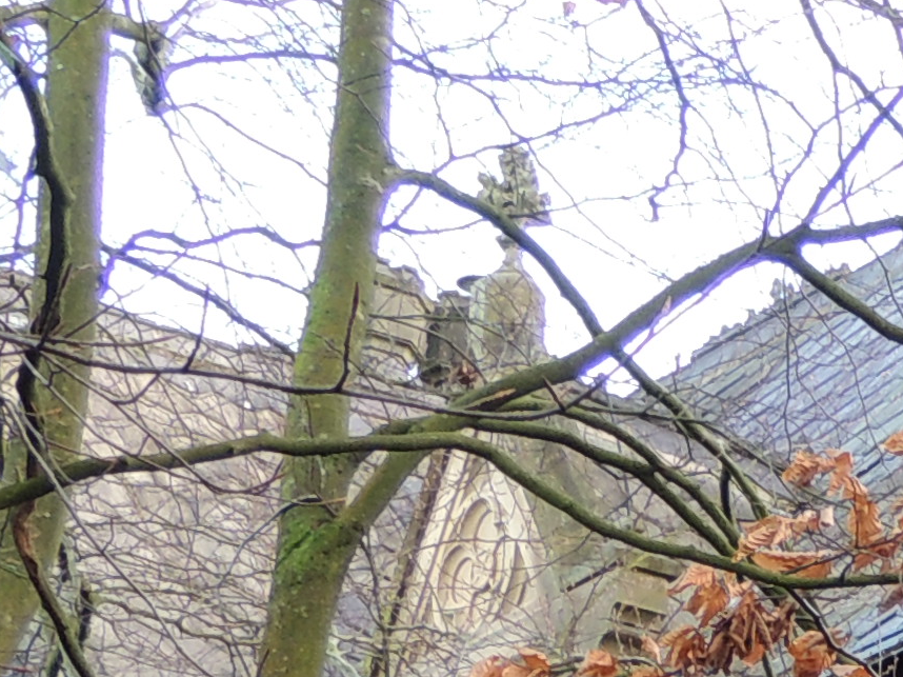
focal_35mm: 188
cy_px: 1242
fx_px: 4903
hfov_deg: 9.9
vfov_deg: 7.6
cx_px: 1723
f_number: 3.3
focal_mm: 6.2
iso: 100
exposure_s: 1/50
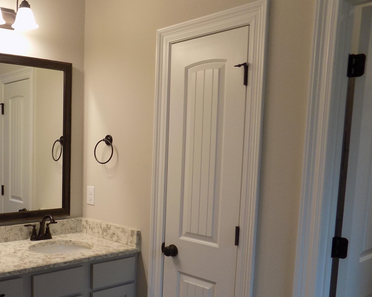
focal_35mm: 38
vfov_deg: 38.8
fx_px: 418
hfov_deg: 44.9
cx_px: 61
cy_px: 195
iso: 100
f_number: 3.1
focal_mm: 4
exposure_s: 1/30
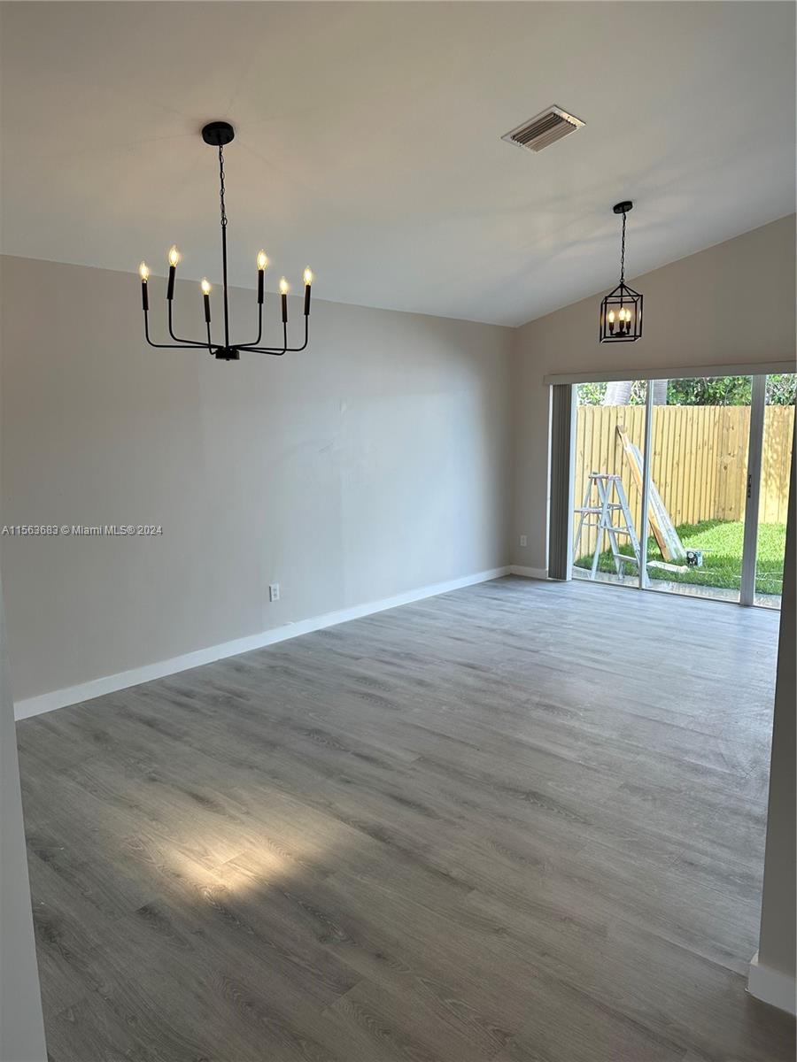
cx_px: 398
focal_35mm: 24
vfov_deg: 71.6
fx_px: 737
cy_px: 531
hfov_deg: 56.8
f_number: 1.78
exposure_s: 1/469
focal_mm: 6.86
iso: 80
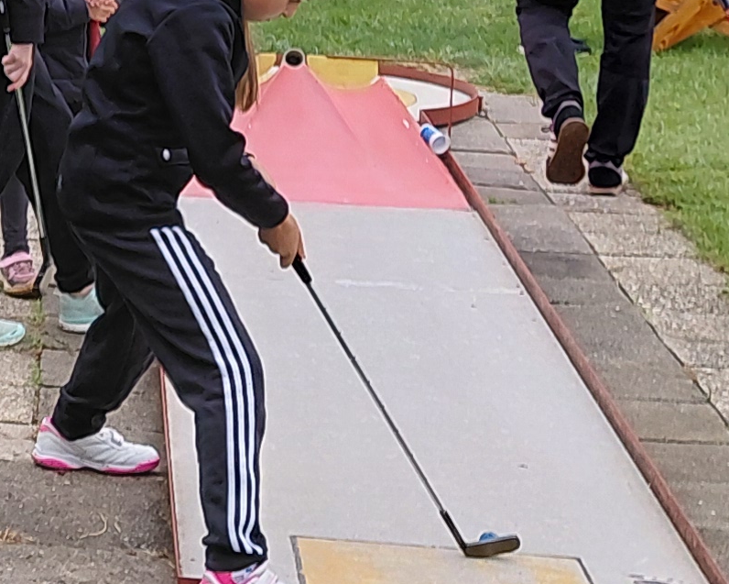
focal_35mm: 125
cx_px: -502
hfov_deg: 14.0
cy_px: -188
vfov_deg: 12.0
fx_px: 2697
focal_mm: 4.69
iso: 50
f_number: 1.8
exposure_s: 1/344
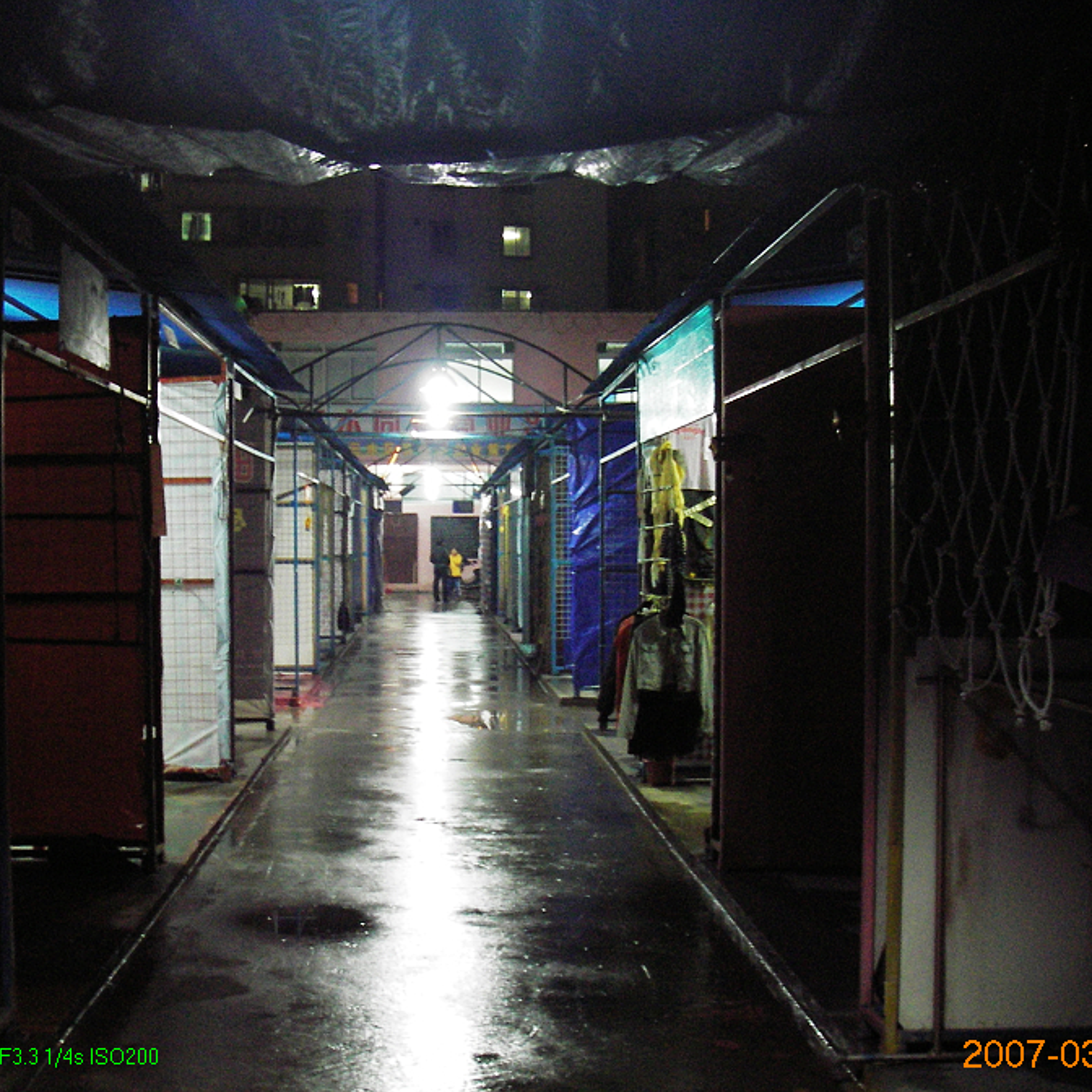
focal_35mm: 45
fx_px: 1606
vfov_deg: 37.6
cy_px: 545
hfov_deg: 37.5
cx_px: 466
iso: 200
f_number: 3.3
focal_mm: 6.3
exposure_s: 1/4
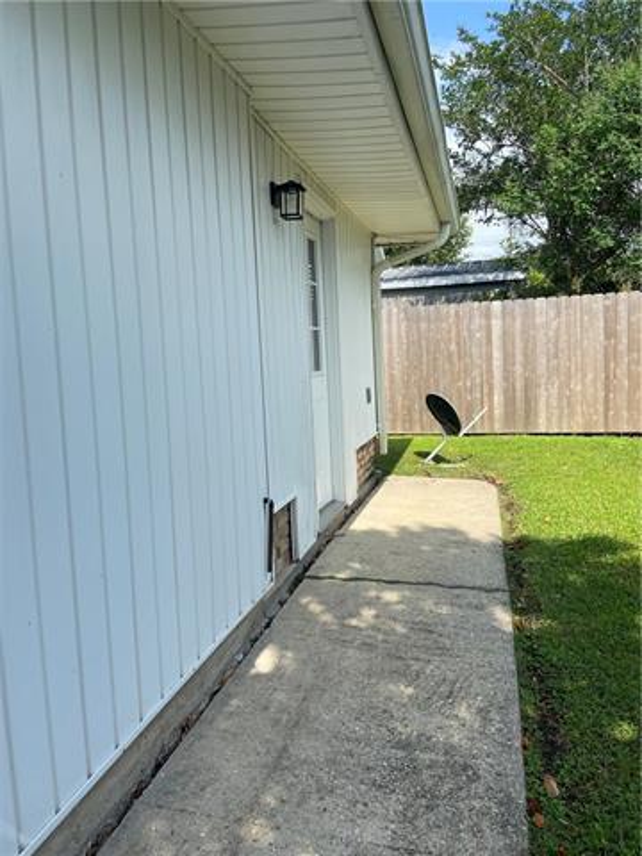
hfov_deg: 53.1
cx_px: 321
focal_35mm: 26
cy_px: 428
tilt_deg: -6.3
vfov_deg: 67.3
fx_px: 643
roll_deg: +2.3
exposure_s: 1/1543
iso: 32
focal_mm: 4.25
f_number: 1.8
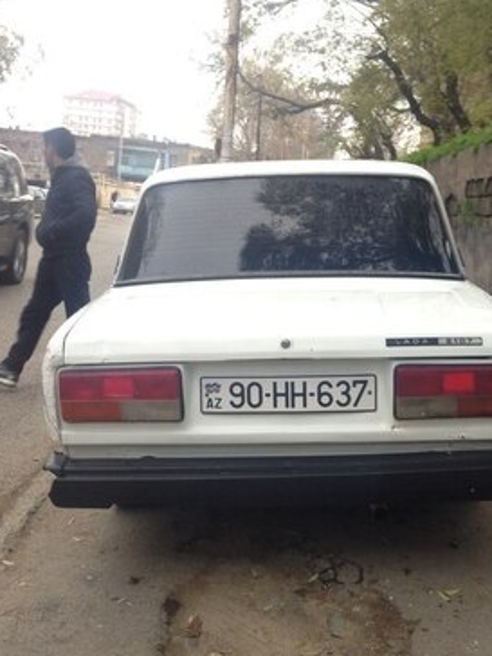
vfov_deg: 42.1
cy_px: 308
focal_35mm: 45
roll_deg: -5.0
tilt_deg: -7.4
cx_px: 281
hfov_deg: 32.1
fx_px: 853
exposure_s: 1/30
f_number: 2.4
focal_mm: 4.12
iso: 50
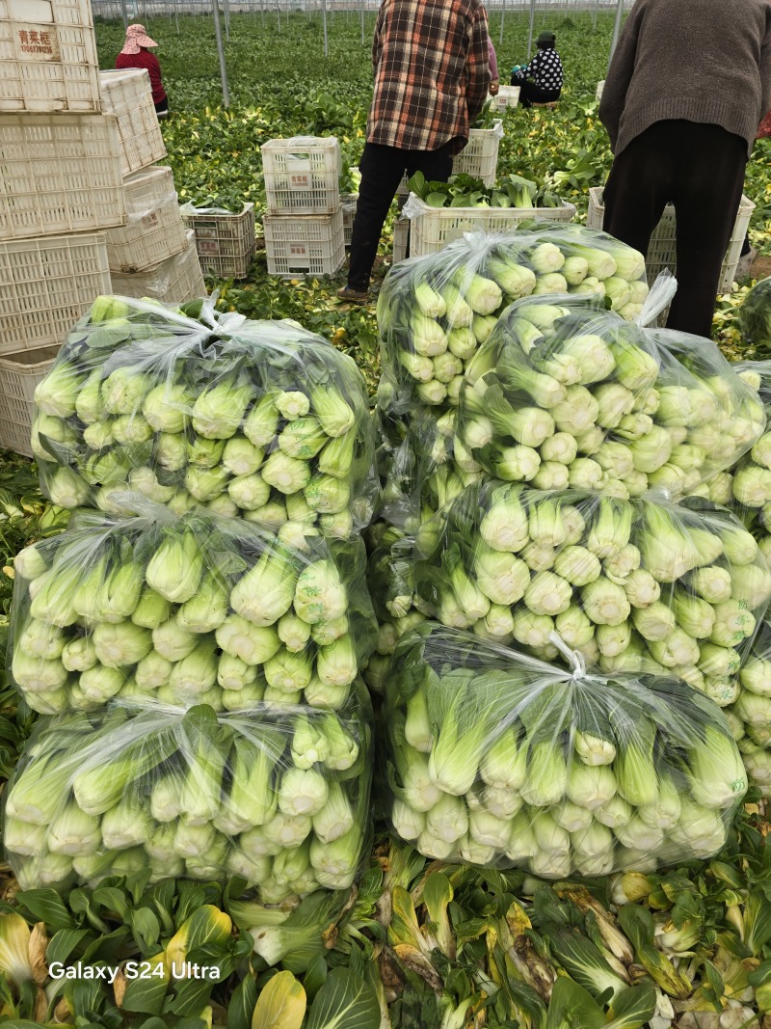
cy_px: 514
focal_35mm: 23
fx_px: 683
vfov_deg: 73.9
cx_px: 386
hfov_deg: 58.9
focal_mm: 6.3
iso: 16
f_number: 1.7
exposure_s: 1/180
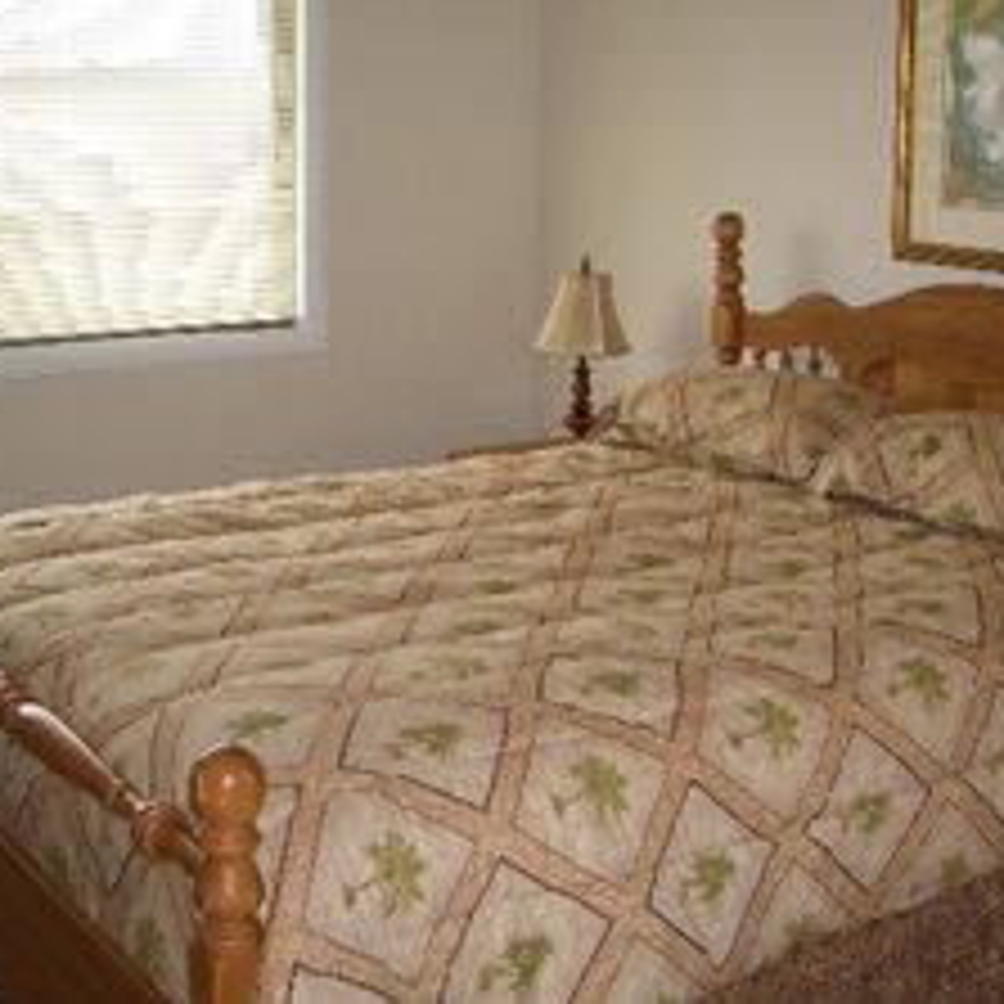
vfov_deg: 33.3
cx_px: 581
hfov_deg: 33.3
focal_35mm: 51
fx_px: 1674
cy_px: 387
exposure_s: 1/60
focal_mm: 5.8
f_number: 2.6
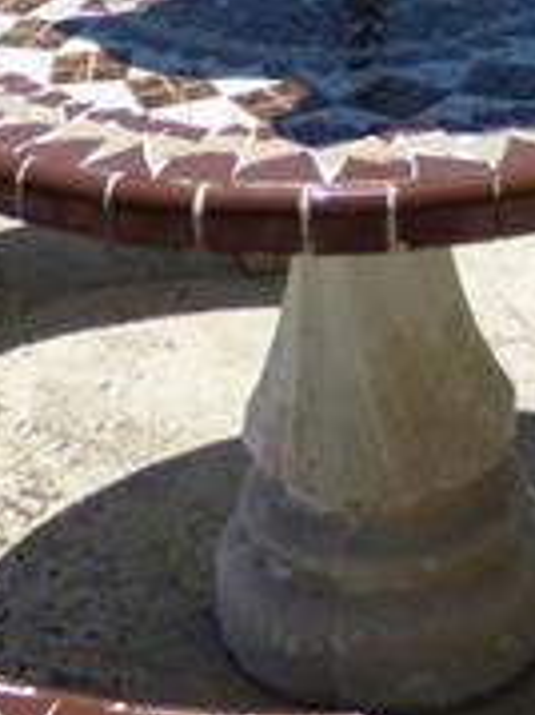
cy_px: -771
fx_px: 2476
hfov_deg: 12.3
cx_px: 419
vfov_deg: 13.7
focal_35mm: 120
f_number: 3.2
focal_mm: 5.04
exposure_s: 1/1600
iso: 100
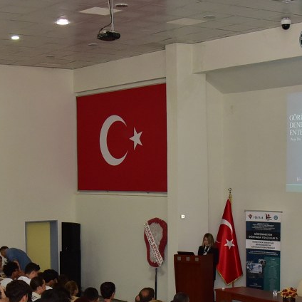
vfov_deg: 22.0
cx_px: 94
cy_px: 219
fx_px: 770
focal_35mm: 78
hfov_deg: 22.1
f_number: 5.6
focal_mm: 24
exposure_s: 1/200
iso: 2500
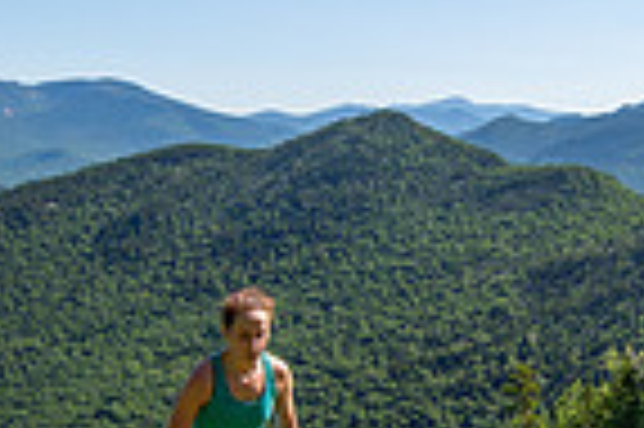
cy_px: 374
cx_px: 554
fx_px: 1161
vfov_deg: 20.5
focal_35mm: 65
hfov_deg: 29.9
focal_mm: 16
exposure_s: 1/640
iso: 100
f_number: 5
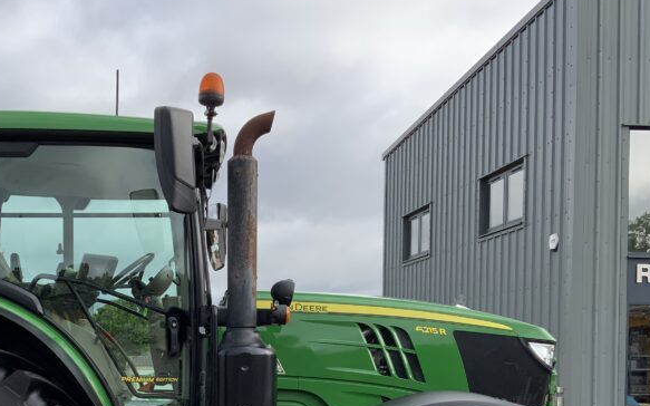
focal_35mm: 54
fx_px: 956
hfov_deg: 37.1
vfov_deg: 23.1
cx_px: 216
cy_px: 394
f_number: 1.8
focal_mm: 3
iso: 16
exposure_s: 1/869
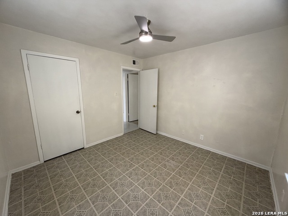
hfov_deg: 102.1
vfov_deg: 85.7
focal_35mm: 14
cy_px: 108
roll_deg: -0.2
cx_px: 144
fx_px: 116
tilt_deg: -9.3
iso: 160
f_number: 2.2
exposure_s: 1/121
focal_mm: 2.22
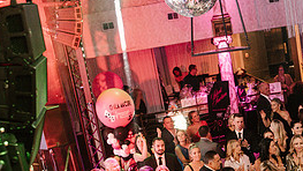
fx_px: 651
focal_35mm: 81
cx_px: 282
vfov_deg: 14.4
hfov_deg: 25.3
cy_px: 215
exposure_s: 1/200
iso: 2500
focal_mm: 35
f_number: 2.8
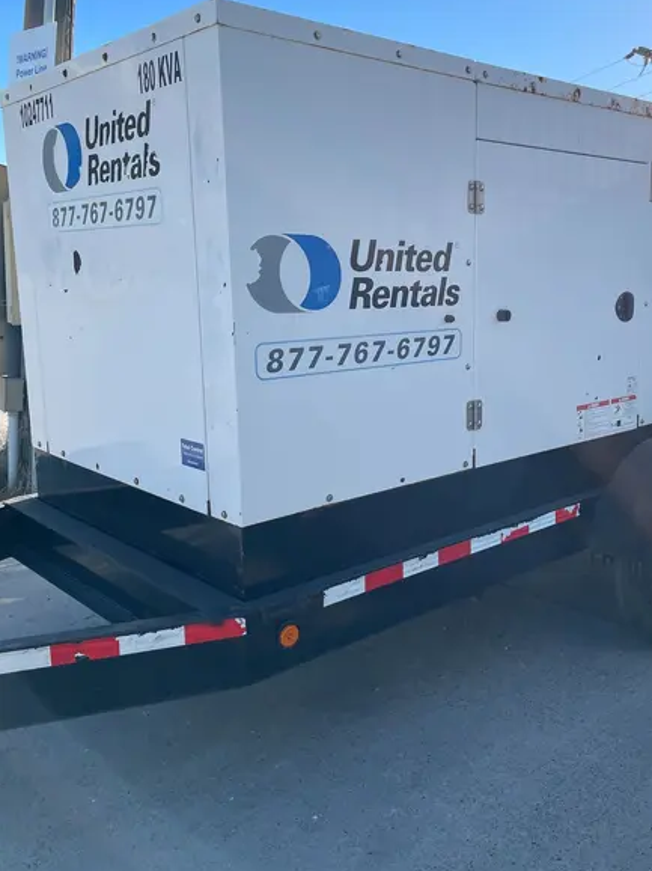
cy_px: 424
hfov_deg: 42.6
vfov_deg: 55.4
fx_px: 829
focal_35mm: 33
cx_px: 413
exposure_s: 1/2020
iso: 32
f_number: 1.6
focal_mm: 4.2
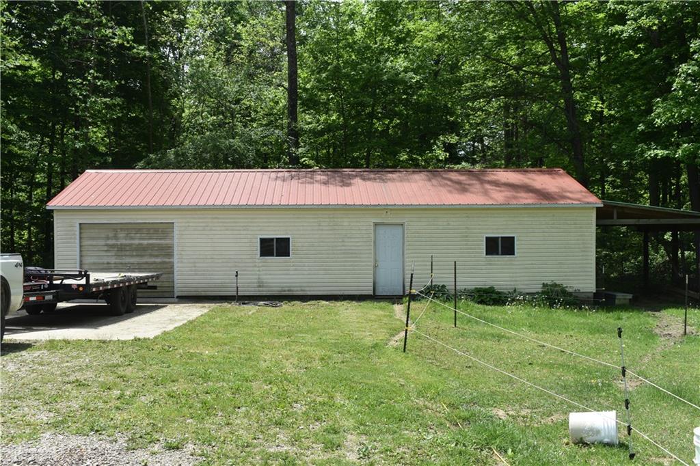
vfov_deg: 34.2
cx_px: 350
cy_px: 233
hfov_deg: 49.6
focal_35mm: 39
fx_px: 758
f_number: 8
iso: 125
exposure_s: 1/250
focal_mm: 26
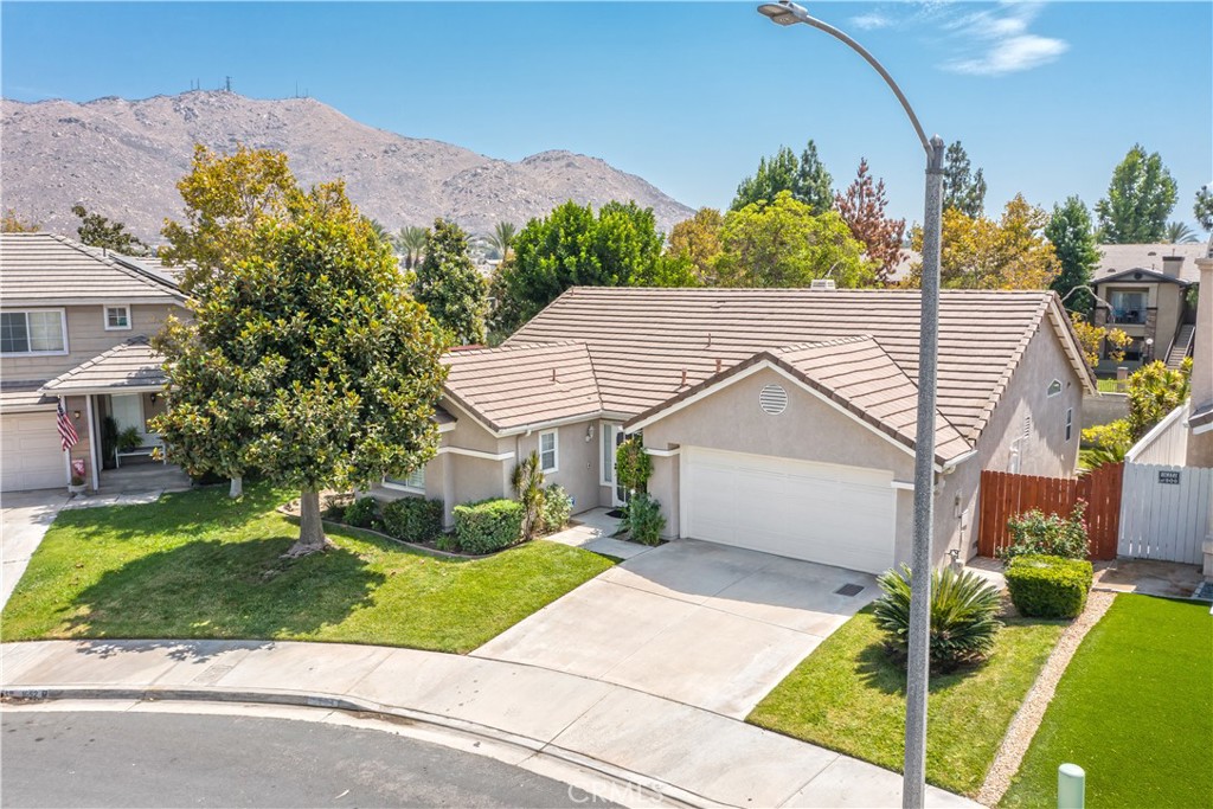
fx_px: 944
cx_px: 606
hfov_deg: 65.5
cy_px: 404
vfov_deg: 46.4
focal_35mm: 28
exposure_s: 1/400
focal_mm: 10.26
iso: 100
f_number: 5.6
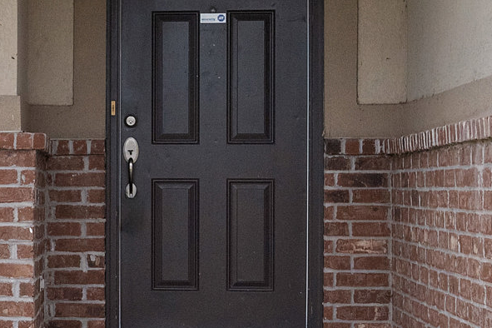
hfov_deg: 15.4
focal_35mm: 127
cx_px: -134
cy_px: 181
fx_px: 1736
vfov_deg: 10.8
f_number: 8
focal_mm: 30
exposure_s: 1/400
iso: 800
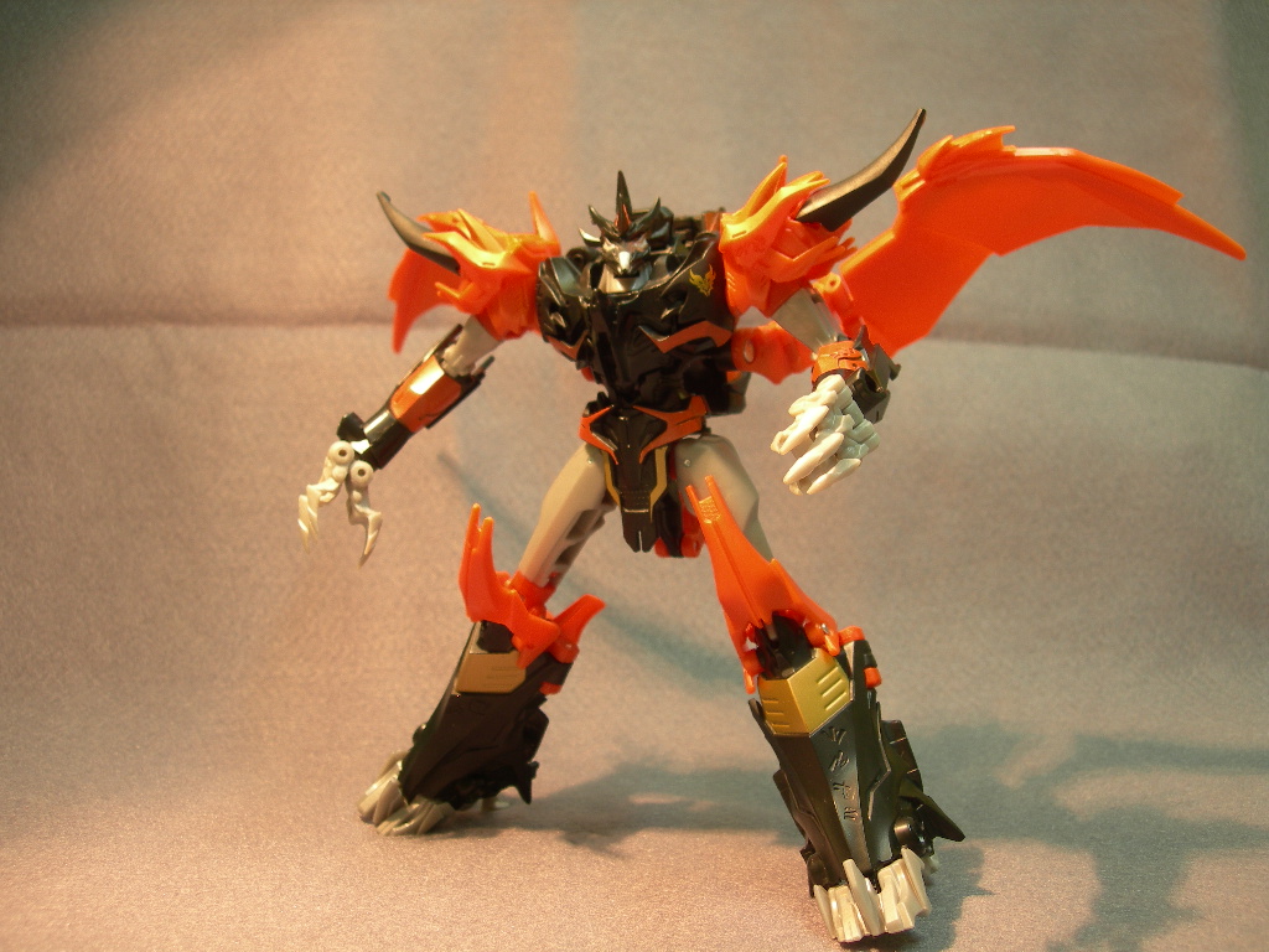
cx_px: 634
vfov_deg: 37.7
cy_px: 476
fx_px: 1393
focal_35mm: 38
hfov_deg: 49.0
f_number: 2.8
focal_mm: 7.8
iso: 50
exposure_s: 1/11.7
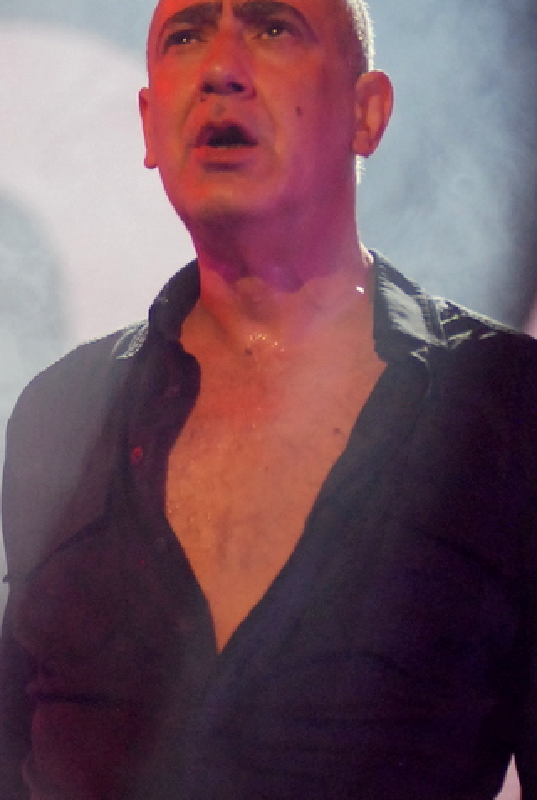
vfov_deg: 11.3
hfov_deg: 7.6
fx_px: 4032
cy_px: 359
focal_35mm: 181
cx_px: 308
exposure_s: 1/500
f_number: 2.8
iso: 1400
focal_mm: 80
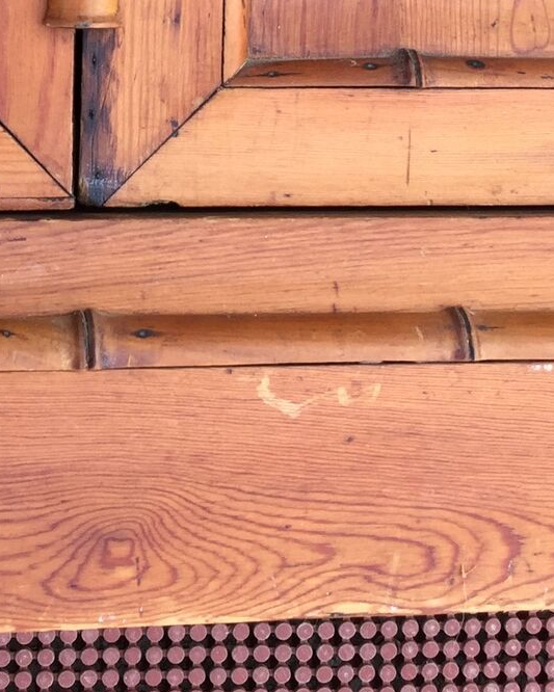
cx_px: 158
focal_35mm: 85
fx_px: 1742
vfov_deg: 20.6
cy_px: -199
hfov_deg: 18.0
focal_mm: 4.15
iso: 32
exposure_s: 1/111
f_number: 2.2
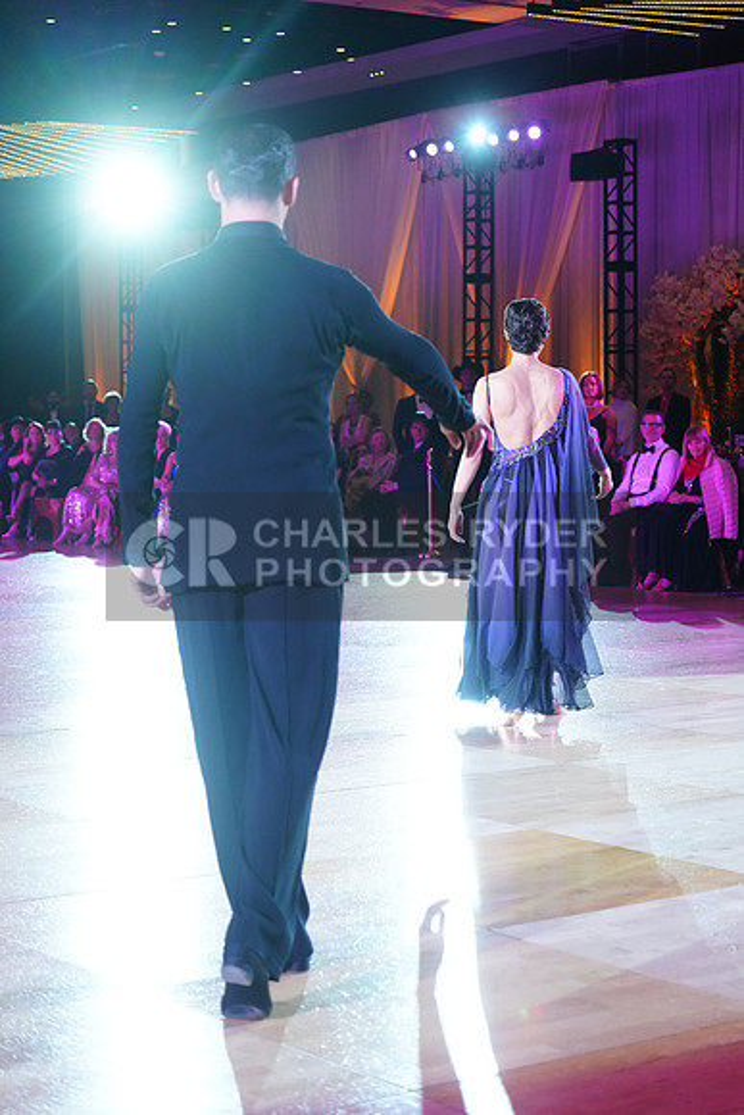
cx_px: 372
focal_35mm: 70
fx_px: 2169
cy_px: 558
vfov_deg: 28.8
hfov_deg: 19.5
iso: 3200
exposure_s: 1/400
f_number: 4
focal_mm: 70
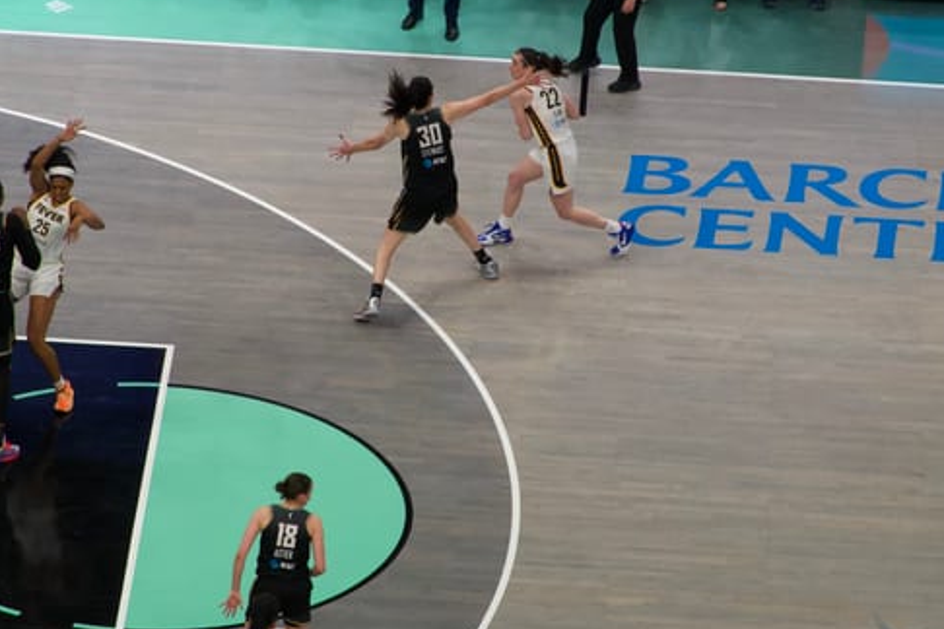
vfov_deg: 4.6
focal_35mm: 296
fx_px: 7761
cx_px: 431
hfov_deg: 7.0
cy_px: 248
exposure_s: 1/320
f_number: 4.5
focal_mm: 72
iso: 1250
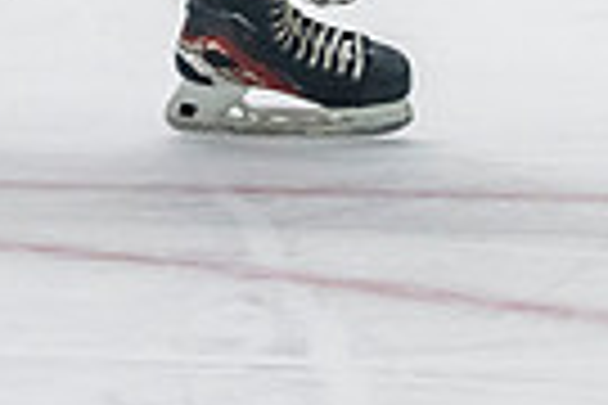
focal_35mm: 639
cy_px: -457
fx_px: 10791
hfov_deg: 3.2
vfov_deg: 2.1
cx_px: 105
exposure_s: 1/640
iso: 3200
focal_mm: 110
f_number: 3.2
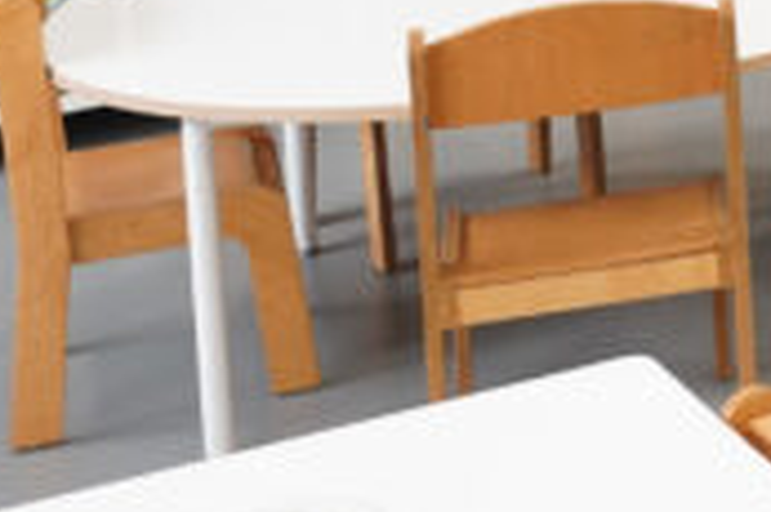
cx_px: 1890
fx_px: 3038
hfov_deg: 11.7
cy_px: -679
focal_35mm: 142
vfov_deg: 8.8
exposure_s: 1/80
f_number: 2.8
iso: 400
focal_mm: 16.4
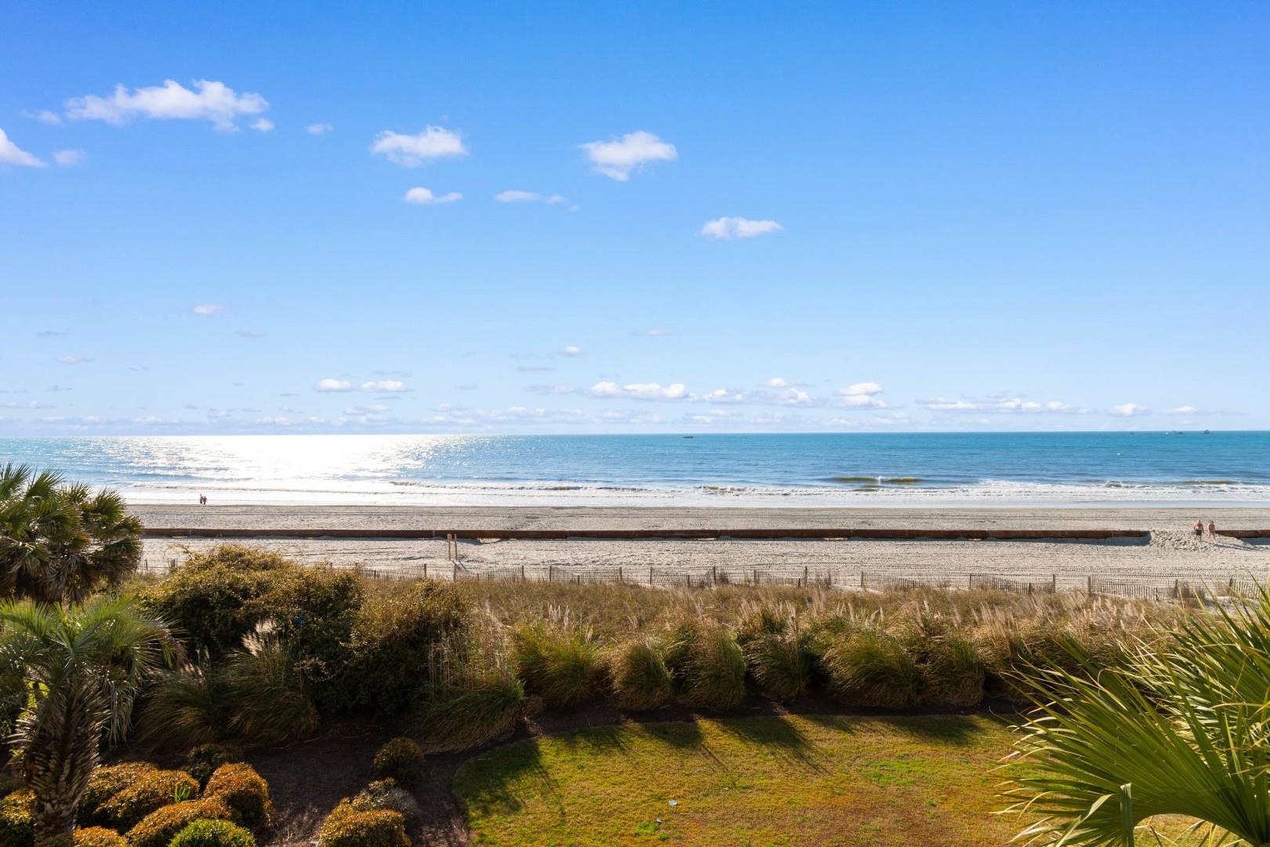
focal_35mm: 17
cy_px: 424
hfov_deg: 93.3
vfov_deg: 70.4
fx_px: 600
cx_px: 635
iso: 100
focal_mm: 11.5
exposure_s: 1/200
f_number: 7.1
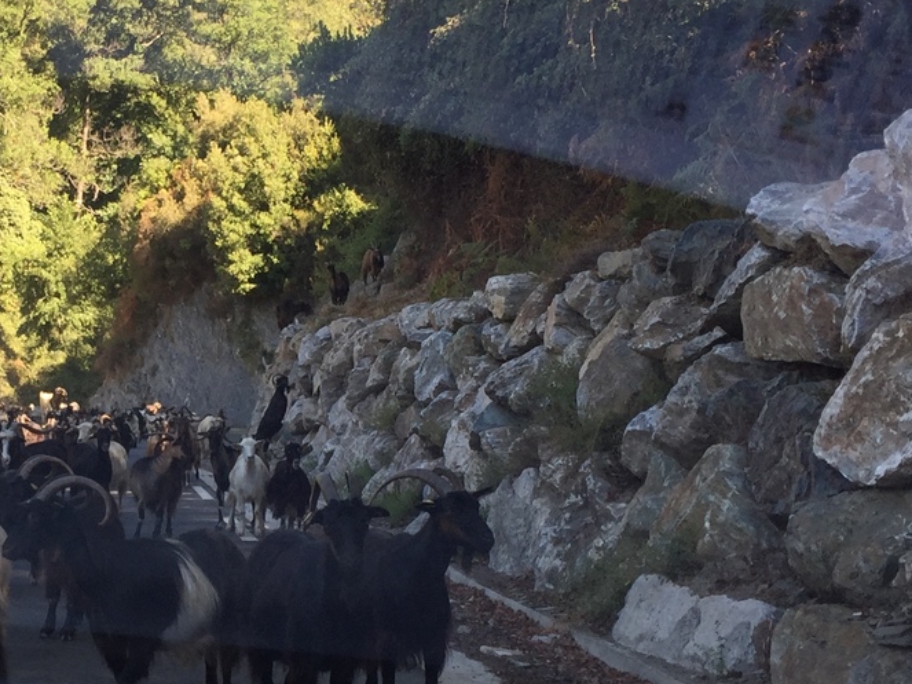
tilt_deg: +4.6
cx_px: 117
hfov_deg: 27.0
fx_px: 1844
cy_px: 344
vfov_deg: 21.0
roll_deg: -1.4
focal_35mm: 70
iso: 32
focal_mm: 4.15
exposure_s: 1/217
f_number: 2.2
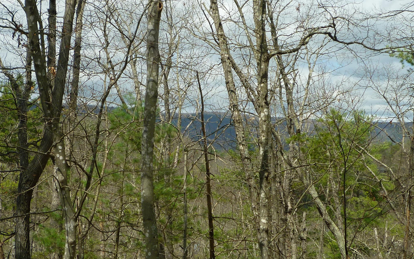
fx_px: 699
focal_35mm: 62
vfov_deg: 21.0
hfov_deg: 33.0
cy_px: 131
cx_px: 206
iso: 80
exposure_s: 1/800
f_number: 4
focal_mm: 6.5
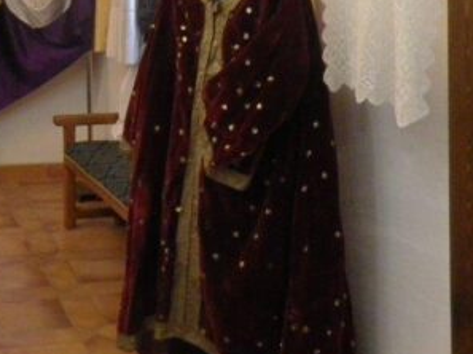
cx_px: 65
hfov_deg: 30.6
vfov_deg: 23.1
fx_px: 833
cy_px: 11
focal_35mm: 61
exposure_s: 1/15
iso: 500
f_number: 3.7
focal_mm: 5.2
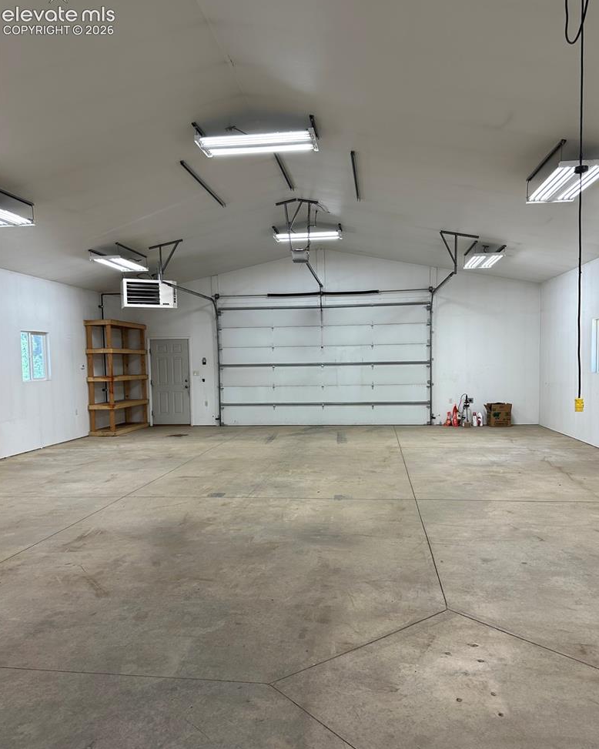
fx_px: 576
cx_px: 308
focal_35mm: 26
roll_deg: -0.4
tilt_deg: -3.2
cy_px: 396
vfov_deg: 66.0
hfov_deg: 54.9
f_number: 1.78
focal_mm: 6.86
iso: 80
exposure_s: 1/166
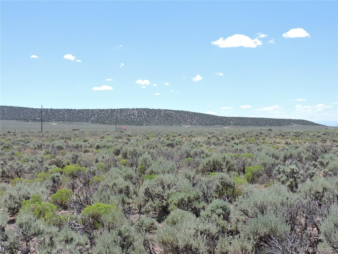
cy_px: 127
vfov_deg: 29.1
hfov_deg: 38.2
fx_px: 488
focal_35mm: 50
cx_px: 169
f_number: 3.6
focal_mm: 8.9
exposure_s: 1/640
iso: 100
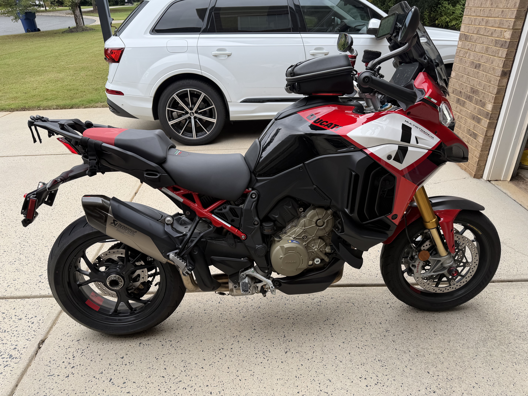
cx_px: 264
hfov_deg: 71.6
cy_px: 198
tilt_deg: -28.4
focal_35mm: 24
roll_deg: +1.0
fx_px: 366
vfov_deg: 56.8
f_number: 1.78
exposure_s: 1/909
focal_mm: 6.76
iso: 80
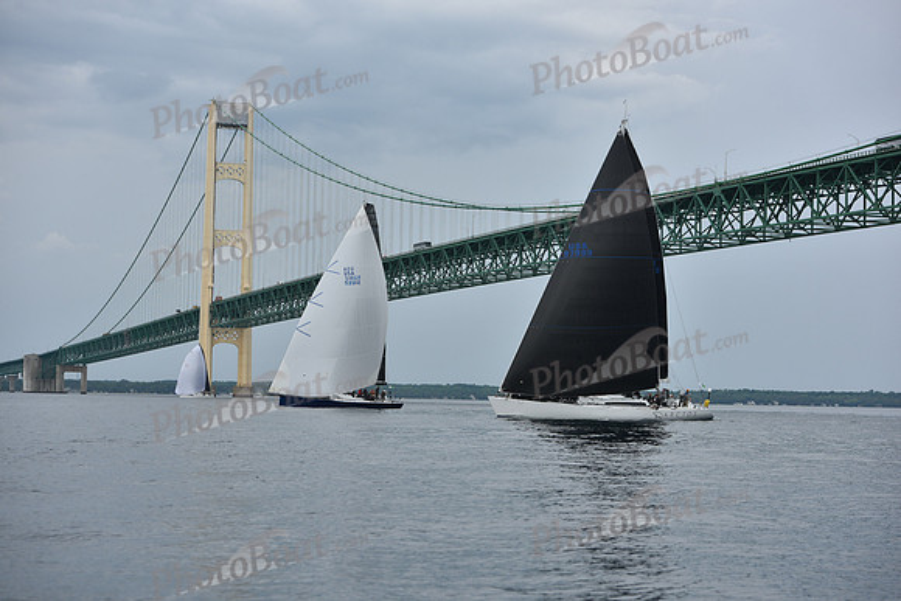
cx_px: 450
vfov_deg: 19.5
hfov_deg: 28.8
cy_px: 300
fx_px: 1752
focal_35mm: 70
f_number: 5
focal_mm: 70
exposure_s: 1/800
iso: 250
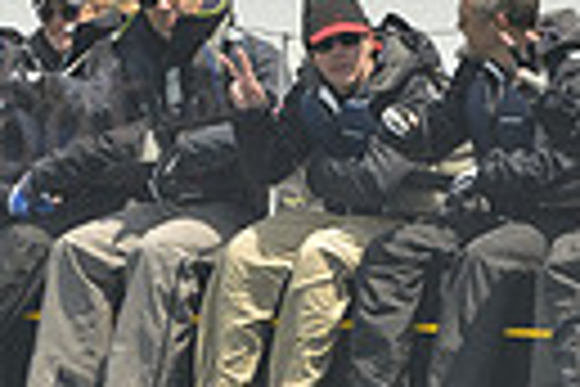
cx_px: 499
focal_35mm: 851
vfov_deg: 1.6
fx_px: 13709
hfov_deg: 2.4
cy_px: 326
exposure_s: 1/1250
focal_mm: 190
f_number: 9
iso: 560
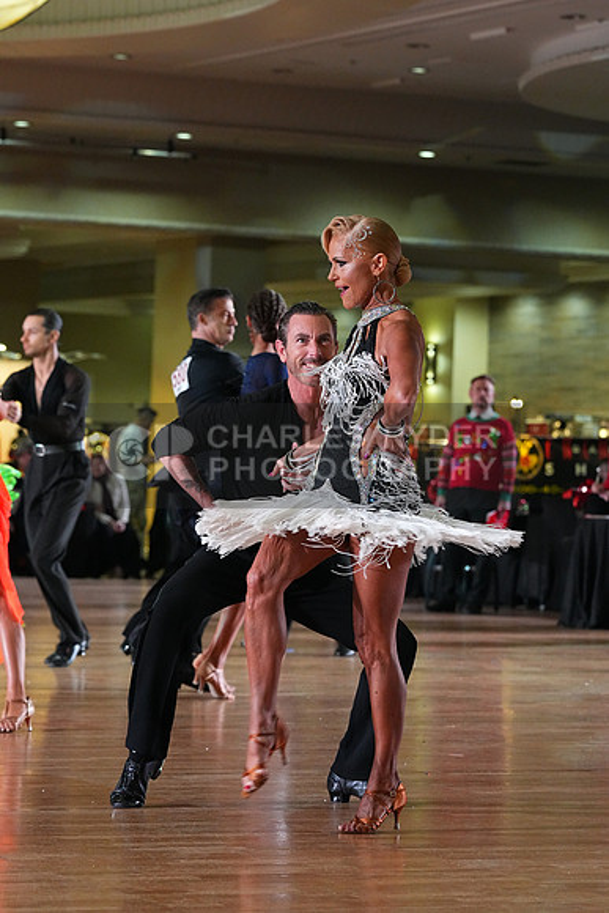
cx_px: 304
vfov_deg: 15.2
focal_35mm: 135
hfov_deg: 10.2
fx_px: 3423
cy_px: 456
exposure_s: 1/400
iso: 8000
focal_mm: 135
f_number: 5.6
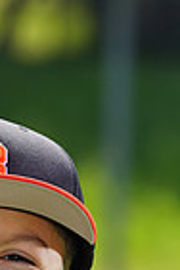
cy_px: 440
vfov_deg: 2.1
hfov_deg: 1.4
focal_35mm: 1003
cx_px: -62
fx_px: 7522
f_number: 8
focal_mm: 244
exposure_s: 1/250
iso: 100
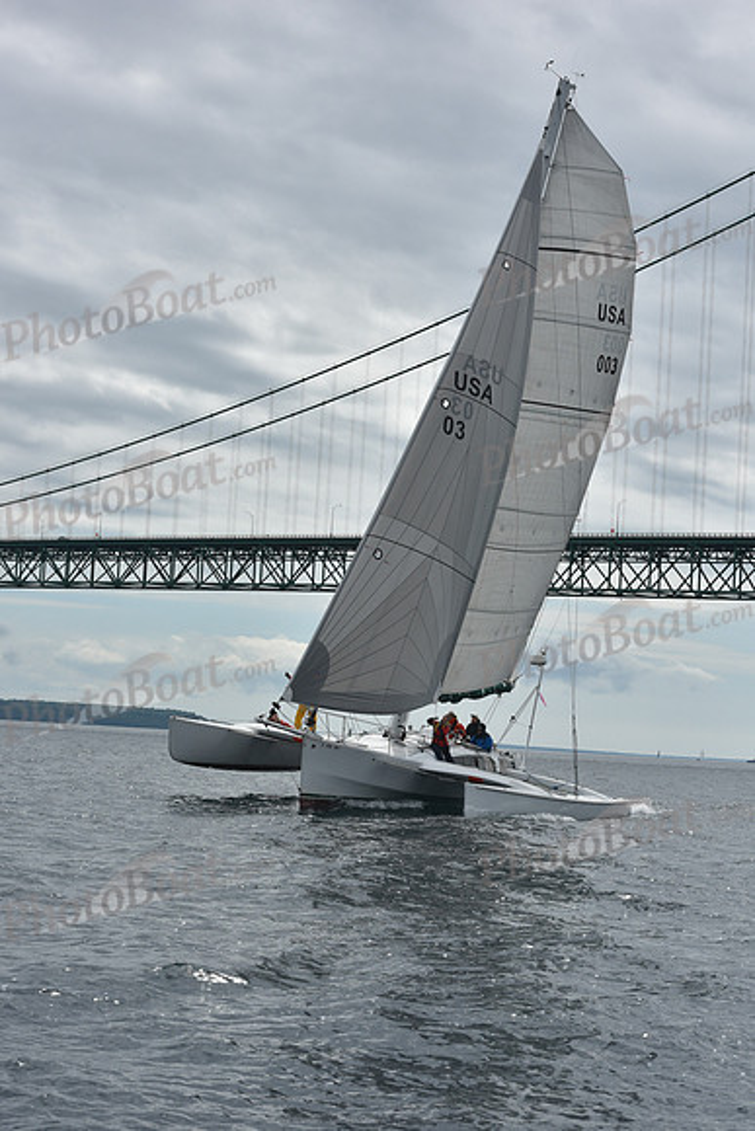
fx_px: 2201
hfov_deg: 19.5
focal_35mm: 70
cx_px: 378
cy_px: 566
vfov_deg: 28.8
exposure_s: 1/800
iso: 250
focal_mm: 70
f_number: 13
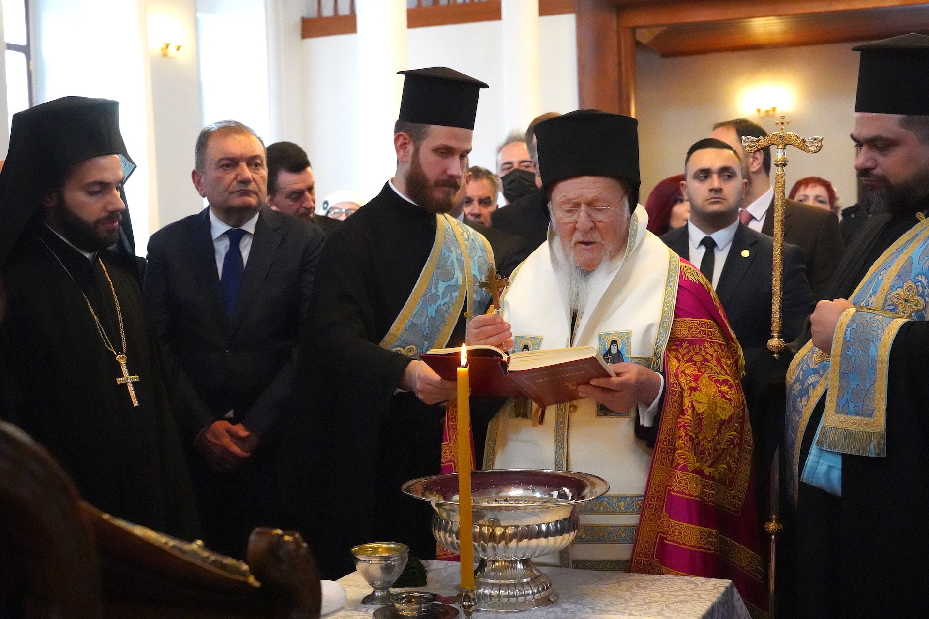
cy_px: 310
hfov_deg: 40.3
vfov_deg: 27.5
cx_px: 464
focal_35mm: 49
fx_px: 1264
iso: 32000
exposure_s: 1/800
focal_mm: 49
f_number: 5.6
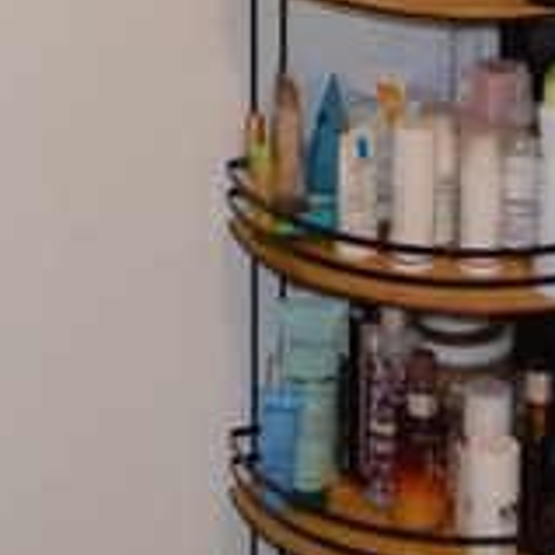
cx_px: 154
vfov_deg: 10.8
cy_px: -555
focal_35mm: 148
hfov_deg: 11.8
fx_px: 2685
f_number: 3.5
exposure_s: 1/60
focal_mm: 18
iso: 560
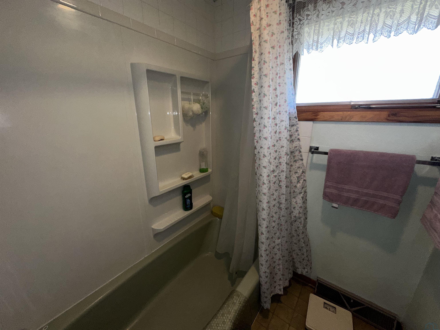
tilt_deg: -16.0
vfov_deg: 85.7
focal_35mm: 14
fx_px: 178
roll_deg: -0.1
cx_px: 220
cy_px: 165
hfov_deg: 102.1
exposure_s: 1/122
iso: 64
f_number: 2.2
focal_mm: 2.22
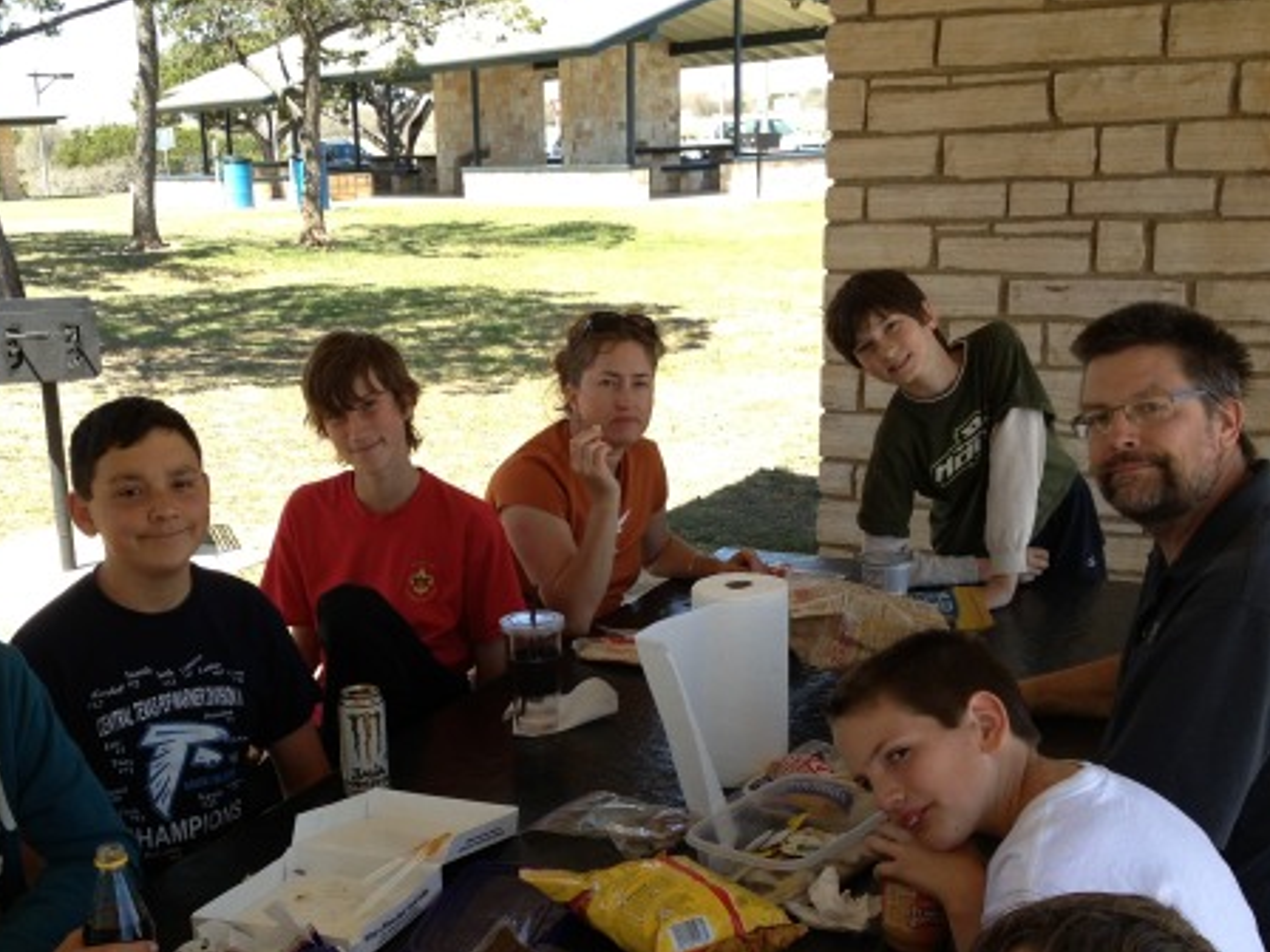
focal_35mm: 50
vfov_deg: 28.9
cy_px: 638
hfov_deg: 38.0
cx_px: 502
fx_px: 1834
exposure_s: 1/330
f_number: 2.4
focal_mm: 4.28
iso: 50
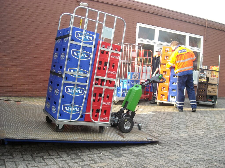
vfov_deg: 40.7
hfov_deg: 52.6
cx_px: 112
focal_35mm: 35
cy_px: 84
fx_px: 227
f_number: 2.8
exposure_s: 1/148
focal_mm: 5.7
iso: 129
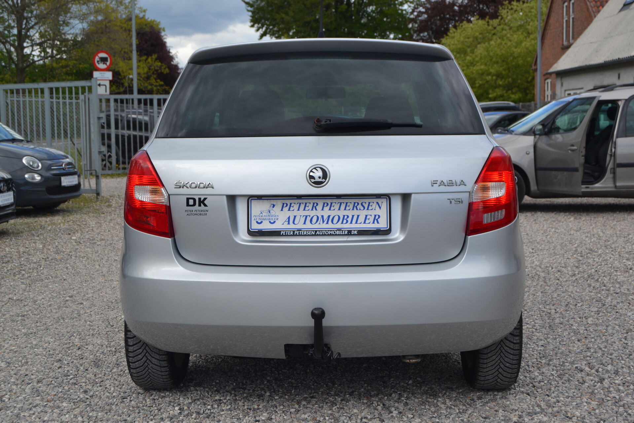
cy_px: 212
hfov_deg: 41.1
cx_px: 317
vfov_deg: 28.1
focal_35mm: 48
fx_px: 845
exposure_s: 1/250
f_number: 8
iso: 100
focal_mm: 32
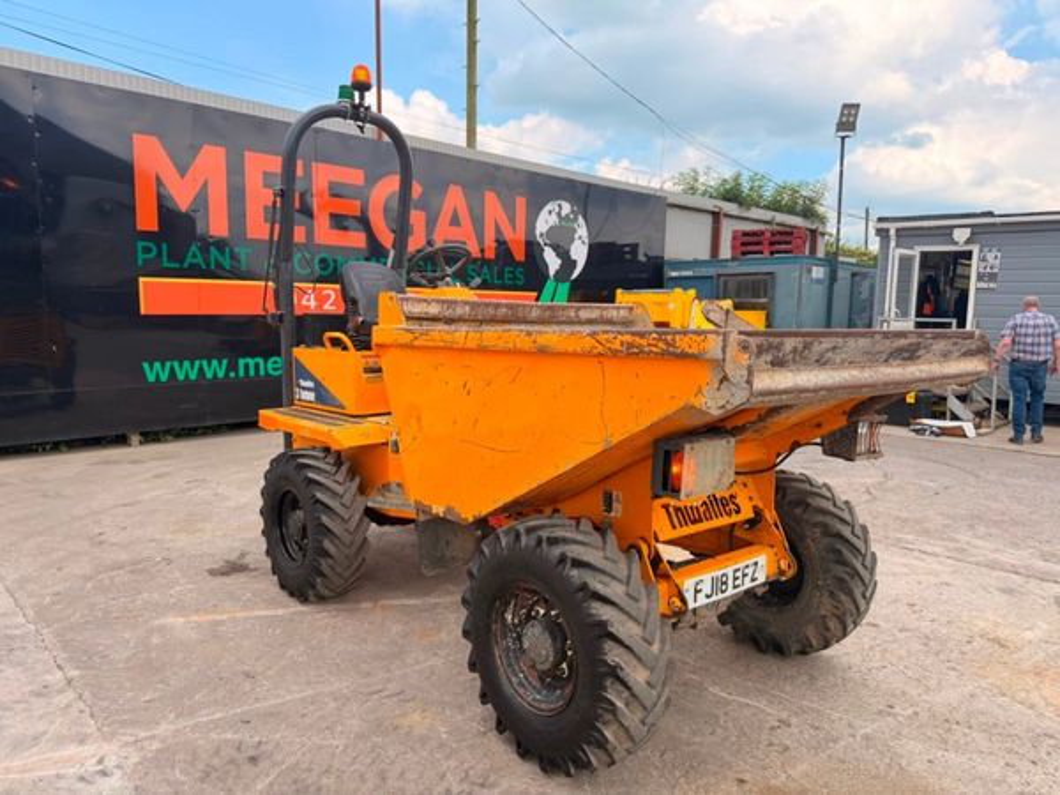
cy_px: 398
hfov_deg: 71.6
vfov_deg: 56.8
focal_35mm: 24
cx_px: 530
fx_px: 735
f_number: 1.78
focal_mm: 6.76
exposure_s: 1/1493
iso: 100
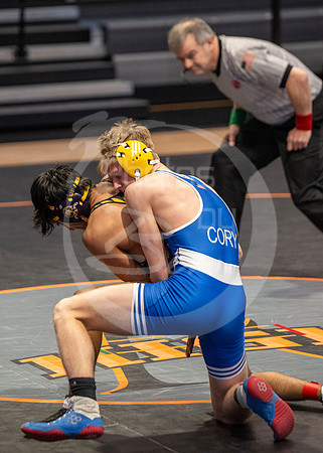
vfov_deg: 8.7
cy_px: 216
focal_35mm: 231
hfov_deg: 6.2
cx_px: 158
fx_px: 2965
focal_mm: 150
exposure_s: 1/1000
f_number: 2.8
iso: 3200
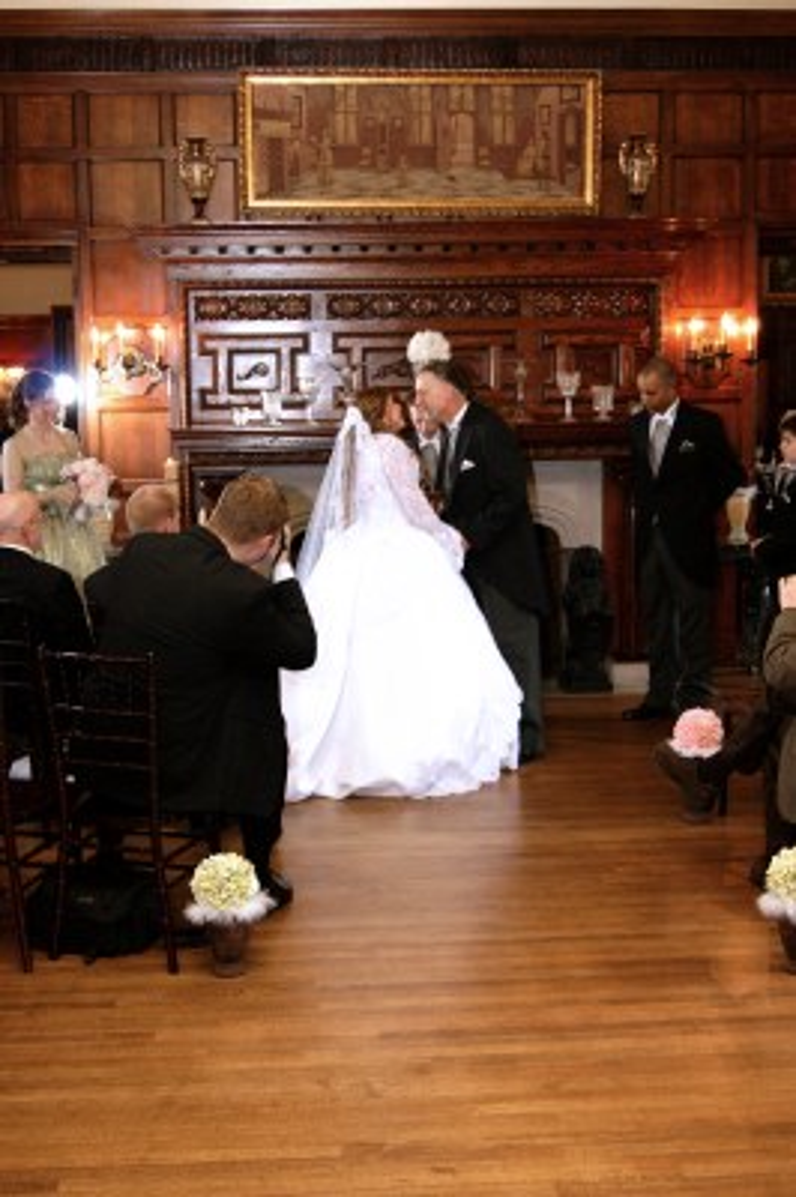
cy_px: 598
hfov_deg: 31.8
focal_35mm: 42
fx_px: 1395
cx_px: 398
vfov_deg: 46.4
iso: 200
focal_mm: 28
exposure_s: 1/60
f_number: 4.5
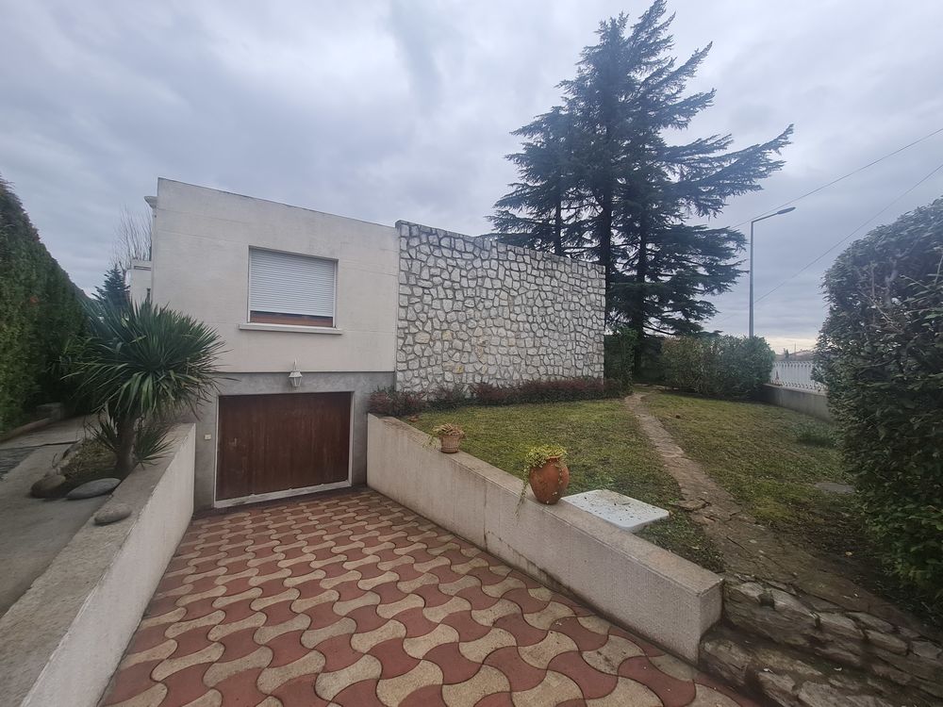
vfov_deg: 89.9
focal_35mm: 13
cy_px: 354
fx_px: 354
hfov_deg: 106.2
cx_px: 472
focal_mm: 1.74
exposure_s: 1/60
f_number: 2.2
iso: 50
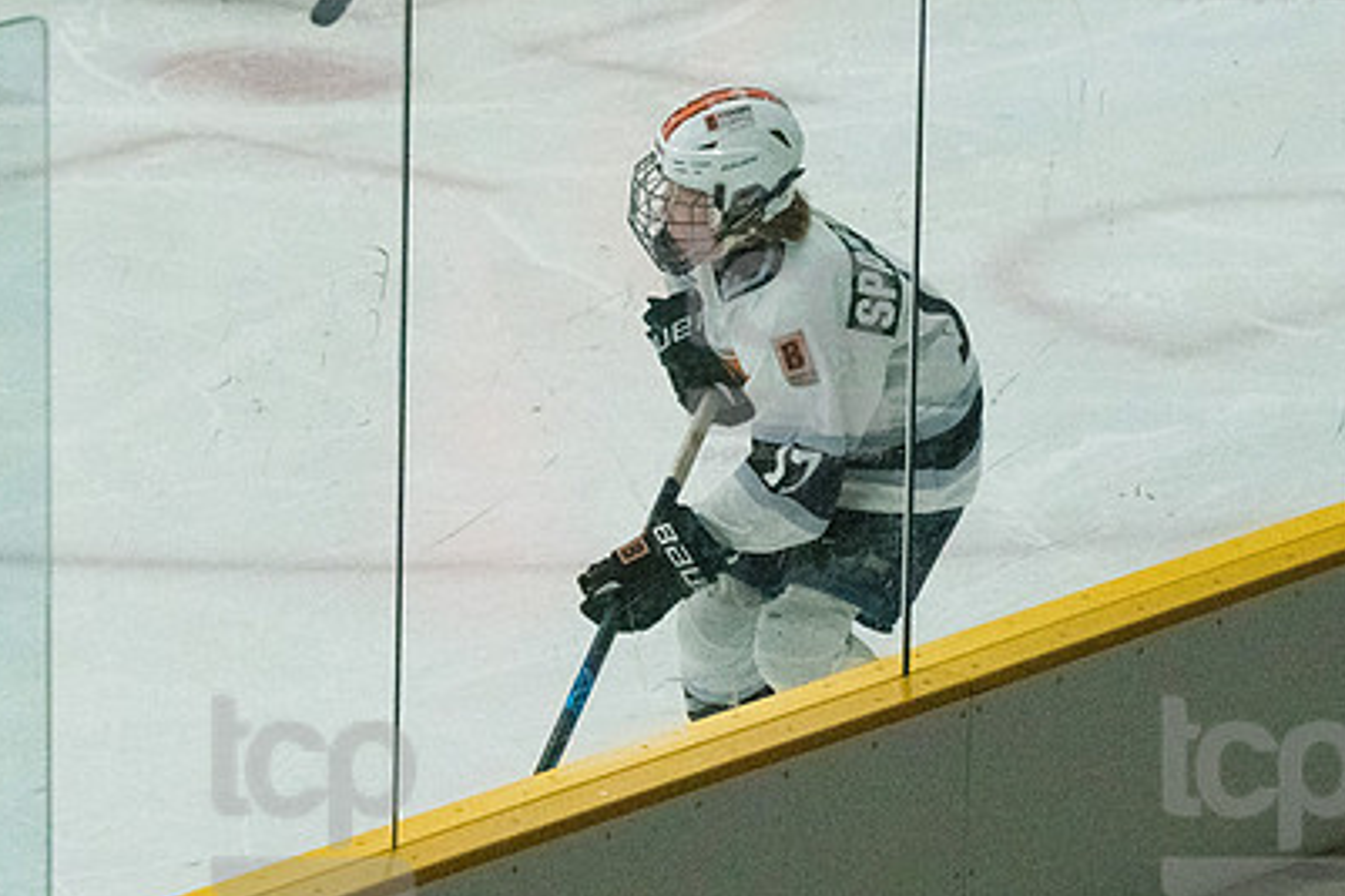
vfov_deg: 5.2
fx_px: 9896
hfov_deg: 7.8
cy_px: 346
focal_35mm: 265
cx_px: 788
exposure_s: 1/1600
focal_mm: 122
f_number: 5
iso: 8000
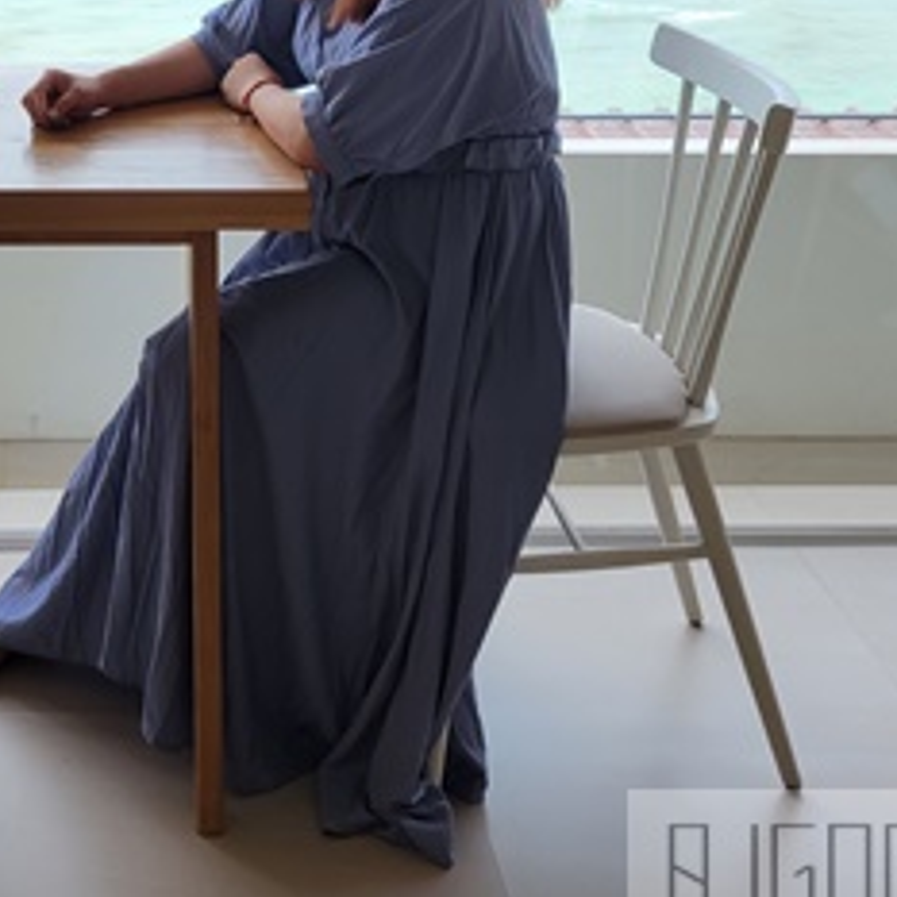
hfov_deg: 25.9
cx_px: 73
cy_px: -300
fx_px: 1876
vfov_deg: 23.4
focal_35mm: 64
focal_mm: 5.4
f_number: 1.8
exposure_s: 1/1151
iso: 40
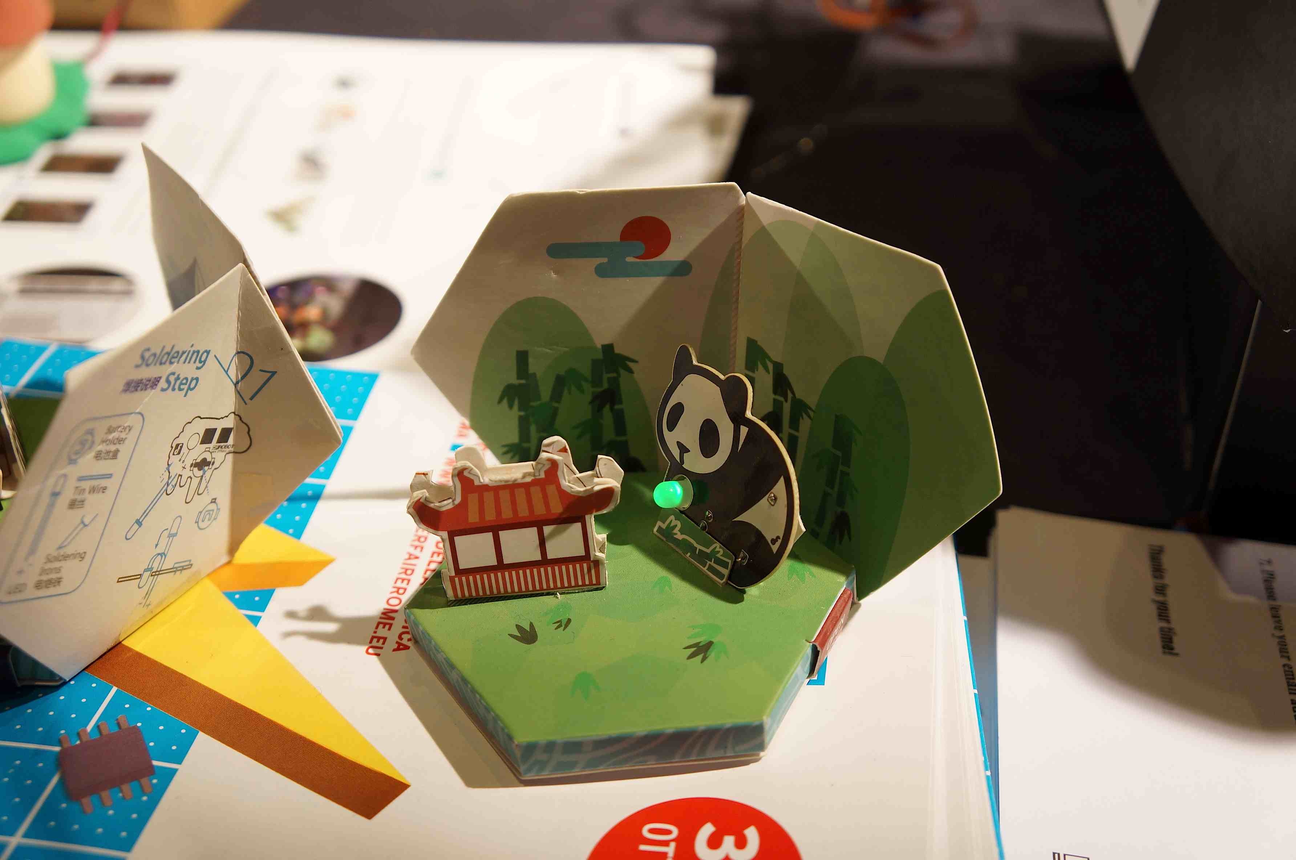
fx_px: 1510
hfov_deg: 46.5
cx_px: 648
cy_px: 430
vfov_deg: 31.8
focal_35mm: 42
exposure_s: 1/60
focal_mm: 28
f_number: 4
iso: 250
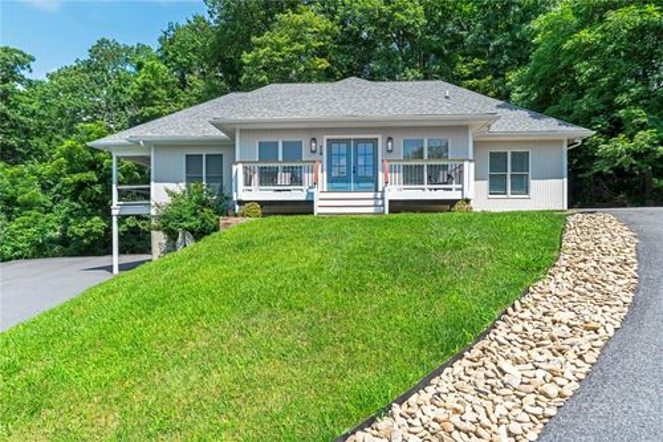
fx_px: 387
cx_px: 332
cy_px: 221
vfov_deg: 59.5
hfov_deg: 81.2
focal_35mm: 21
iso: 100
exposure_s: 1/2500
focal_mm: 21
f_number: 6.3
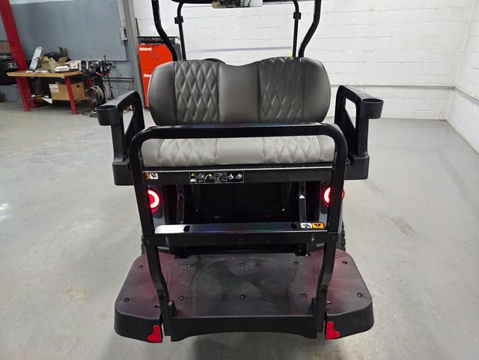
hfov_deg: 73.9
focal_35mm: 23
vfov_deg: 58.9
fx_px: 318
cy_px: 180
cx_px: 240
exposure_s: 1/120
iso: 160
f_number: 1.7
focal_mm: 6.3
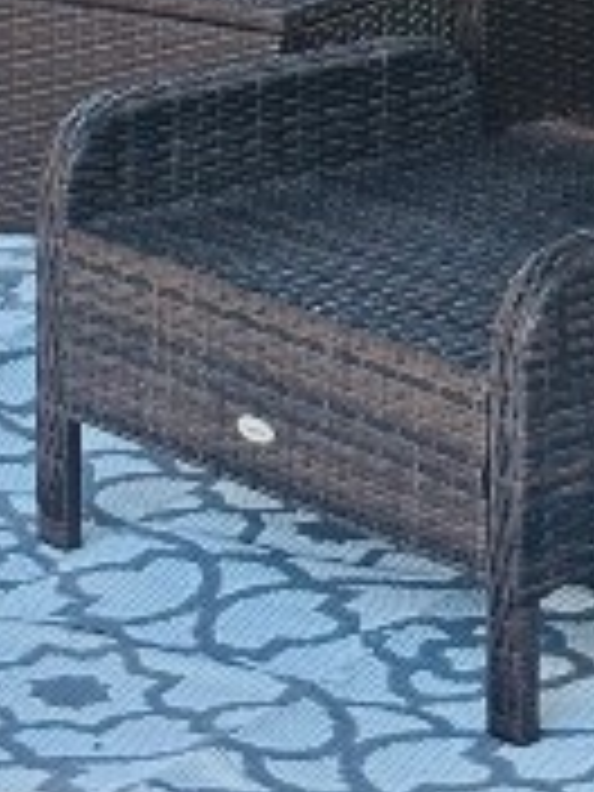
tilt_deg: -6.4
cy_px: -648
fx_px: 5194
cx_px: 441
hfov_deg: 6.5
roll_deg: -1.0
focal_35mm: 227
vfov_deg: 8.4
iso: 50
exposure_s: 1/150
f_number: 1.6
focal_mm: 5.96
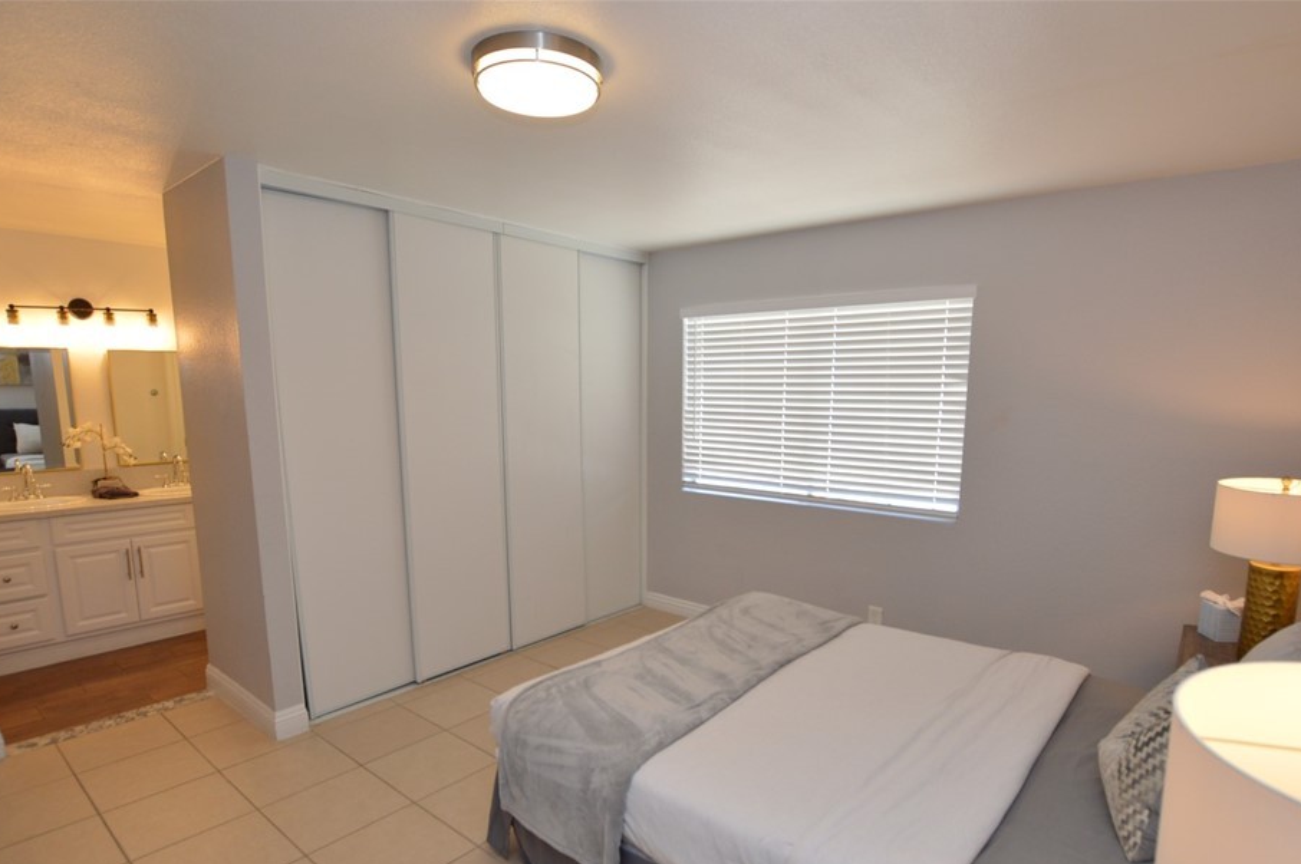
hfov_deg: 90.0
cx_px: 667
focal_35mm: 18
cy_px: 517
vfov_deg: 66.6
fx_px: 650
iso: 400
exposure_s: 1/100
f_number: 4.5
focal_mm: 10
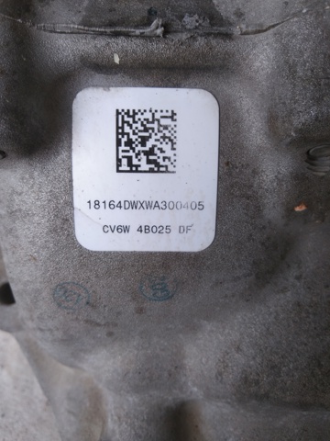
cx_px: 165
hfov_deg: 46.8
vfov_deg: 60.0
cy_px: 220
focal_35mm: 30
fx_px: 381
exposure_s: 1/106
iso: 50
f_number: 2.2
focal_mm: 3.65
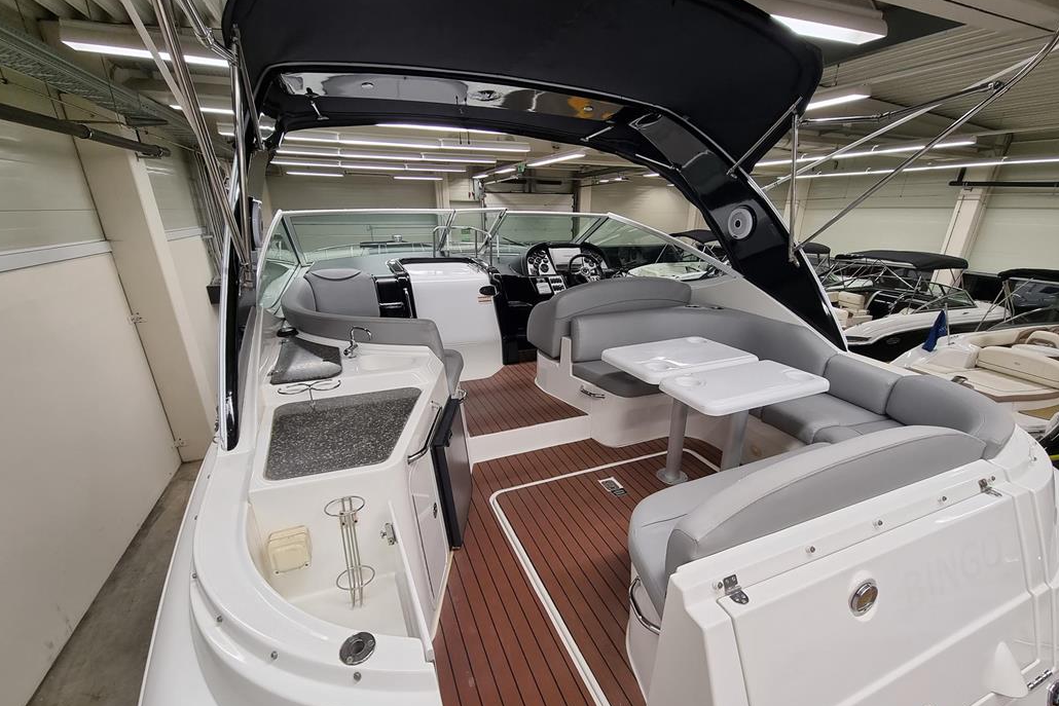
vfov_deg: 81.0
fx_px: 412
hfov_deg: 104.2
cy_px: 389
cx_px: 540
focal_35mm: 14
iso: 80
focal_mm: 2.2
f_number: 2.2
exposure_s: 1/50
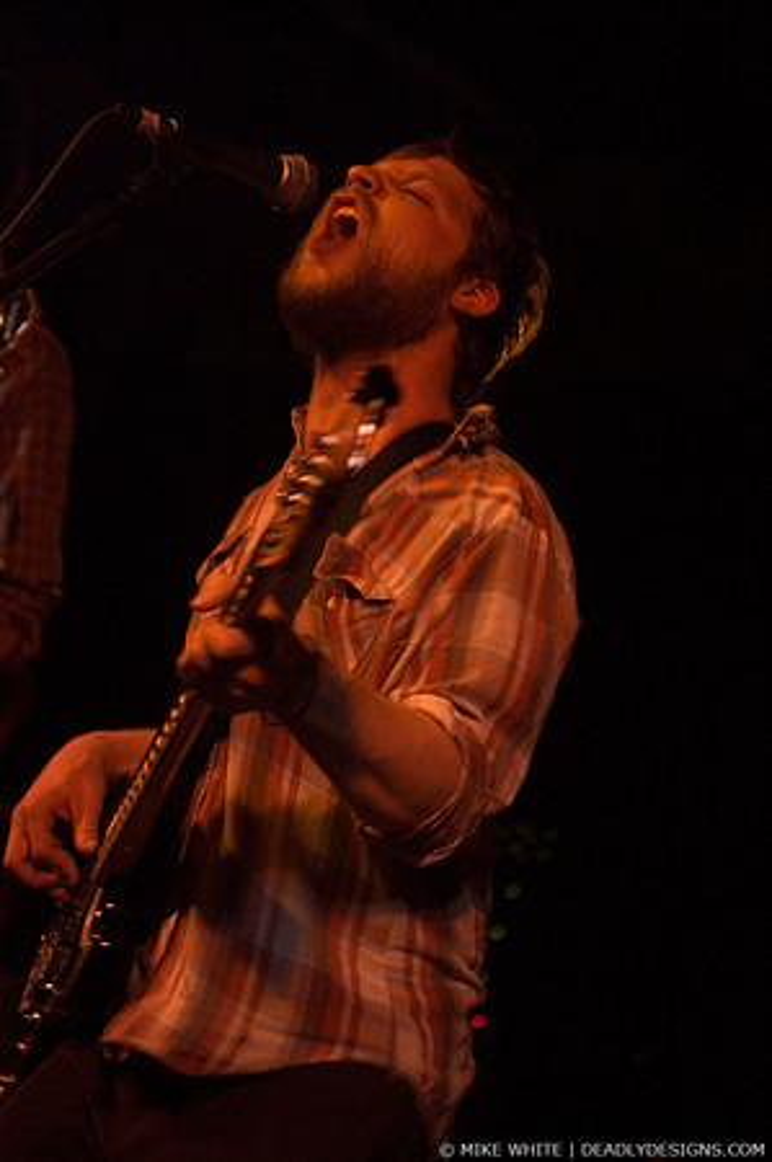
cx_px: 386
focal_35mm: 105
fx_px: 3385
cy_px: 581
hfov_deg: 13.0
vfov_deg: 19.5
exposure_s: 1/50
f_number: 2.8
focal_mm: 70
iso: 1600
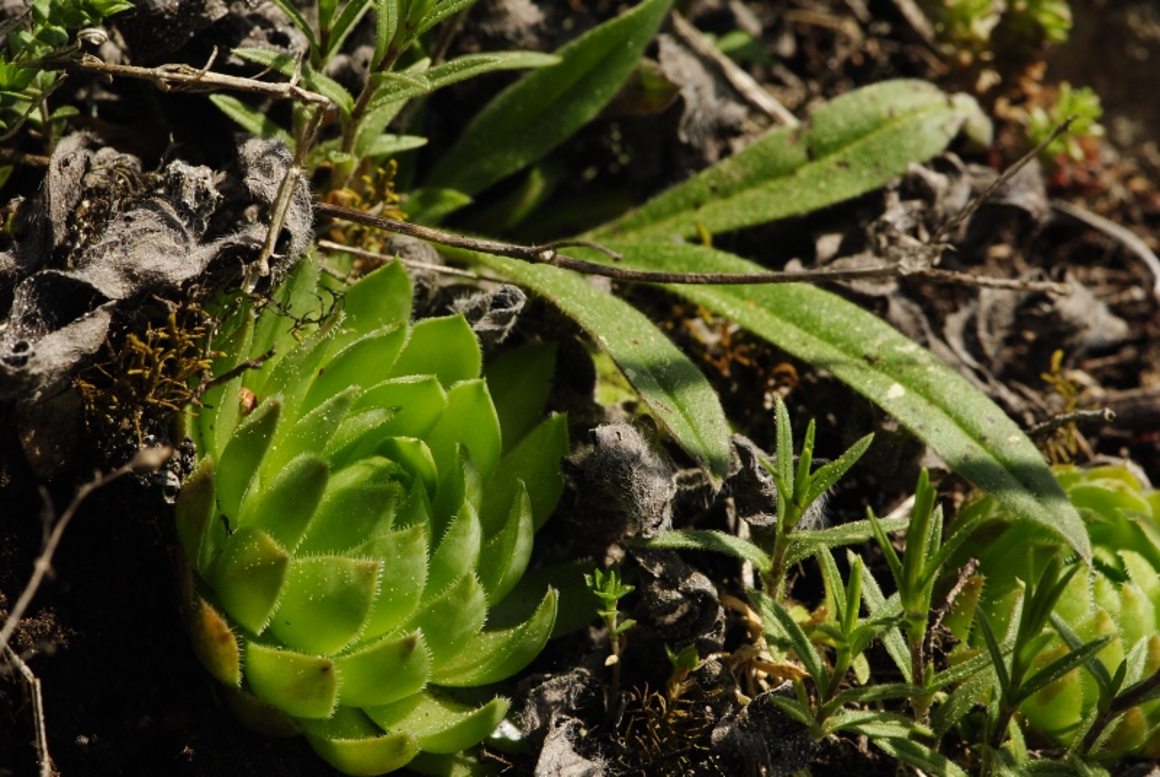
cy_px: 388
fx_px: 4114
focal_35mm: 128
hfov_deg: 16.0
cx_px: 580
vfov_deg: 10.8
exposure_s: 1/200
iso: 200
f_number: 13
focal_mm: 85
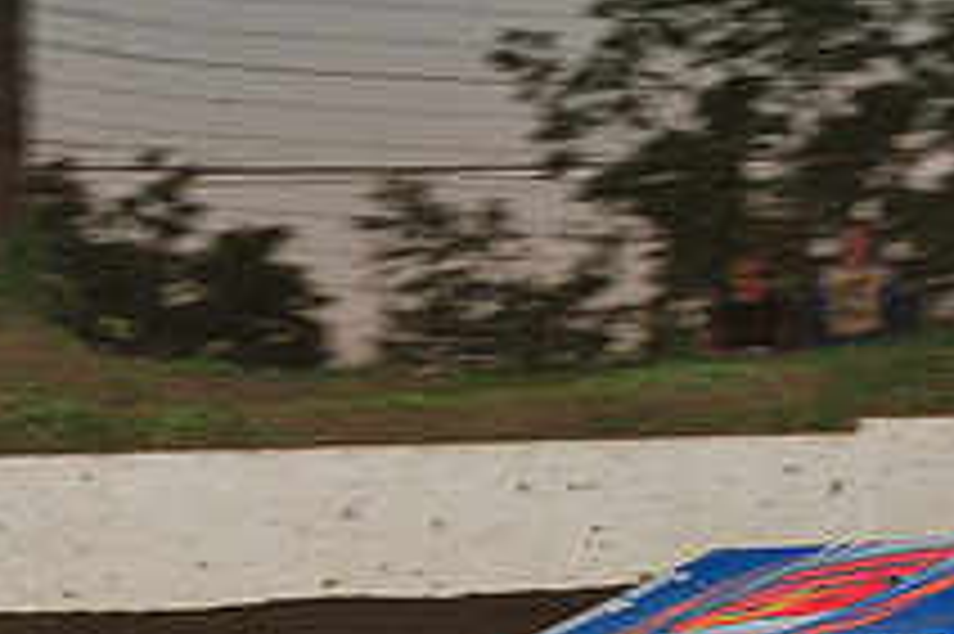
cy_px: 818
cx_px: 792
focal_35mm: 287
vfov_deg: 4.8
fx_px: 7599
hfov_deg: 7.2
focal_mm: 105
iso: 1000
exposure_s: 1/320
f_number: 7.1
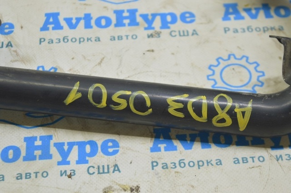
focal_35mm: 82
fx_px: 666
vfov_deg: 16.5
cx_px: 146
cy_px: 96
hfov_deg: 24.6
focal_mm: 55
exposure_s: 1/20
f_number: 5.6
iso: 400
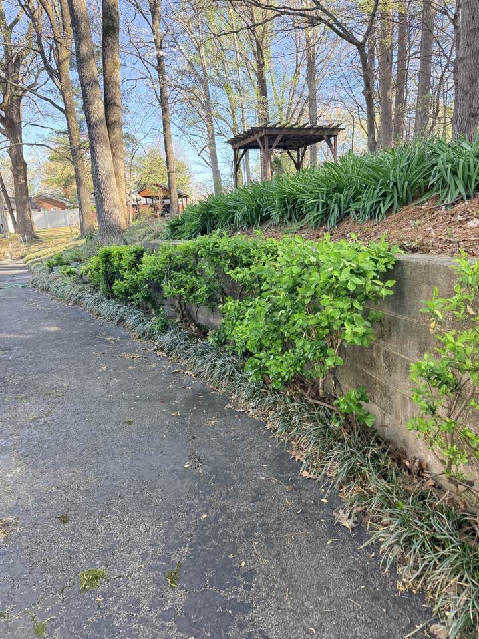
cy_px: 320
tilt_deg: -10.8
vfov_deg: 71.6
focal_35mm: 24
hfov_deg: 56.8
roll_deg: -0.9
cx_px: 240
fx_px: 443
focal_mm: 6.76
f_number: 1.78
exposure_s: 1/255
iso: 100
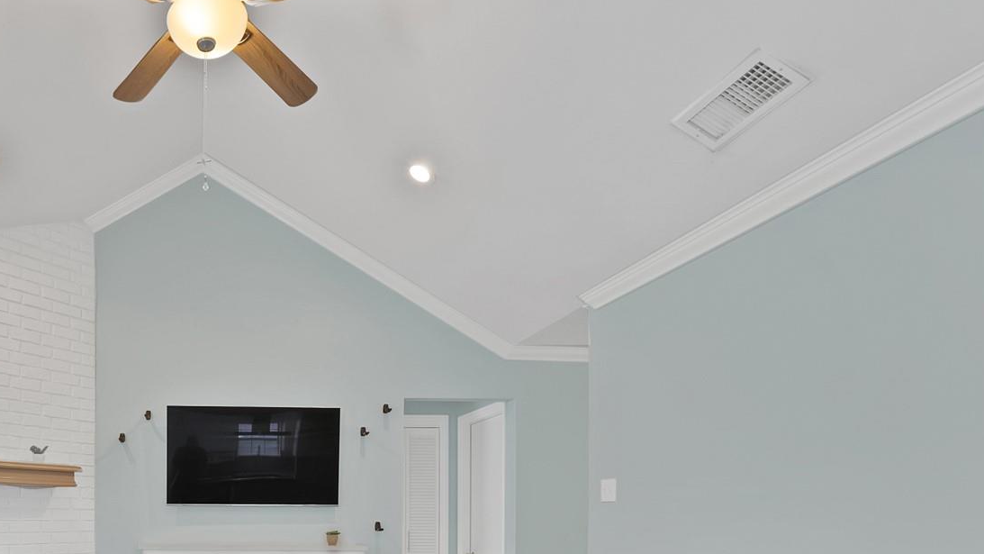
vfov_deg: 44.4
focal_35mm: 23
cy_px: 514
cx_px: 226
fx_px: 600
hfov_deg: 72.3
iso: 640
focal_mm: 12
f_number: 9
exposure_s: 1/1.67
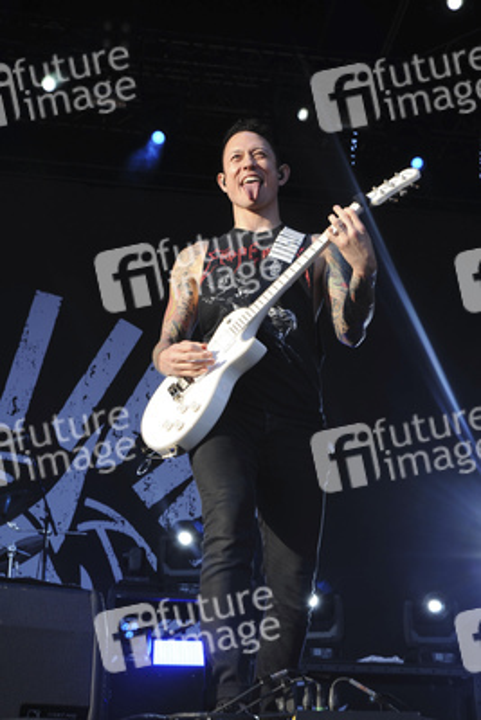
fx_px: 961
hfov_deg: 28.1
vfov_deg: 41.1
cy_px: 360
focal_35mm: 48
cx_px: 240
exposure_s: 1/200
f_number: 10
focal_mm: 48
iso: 400
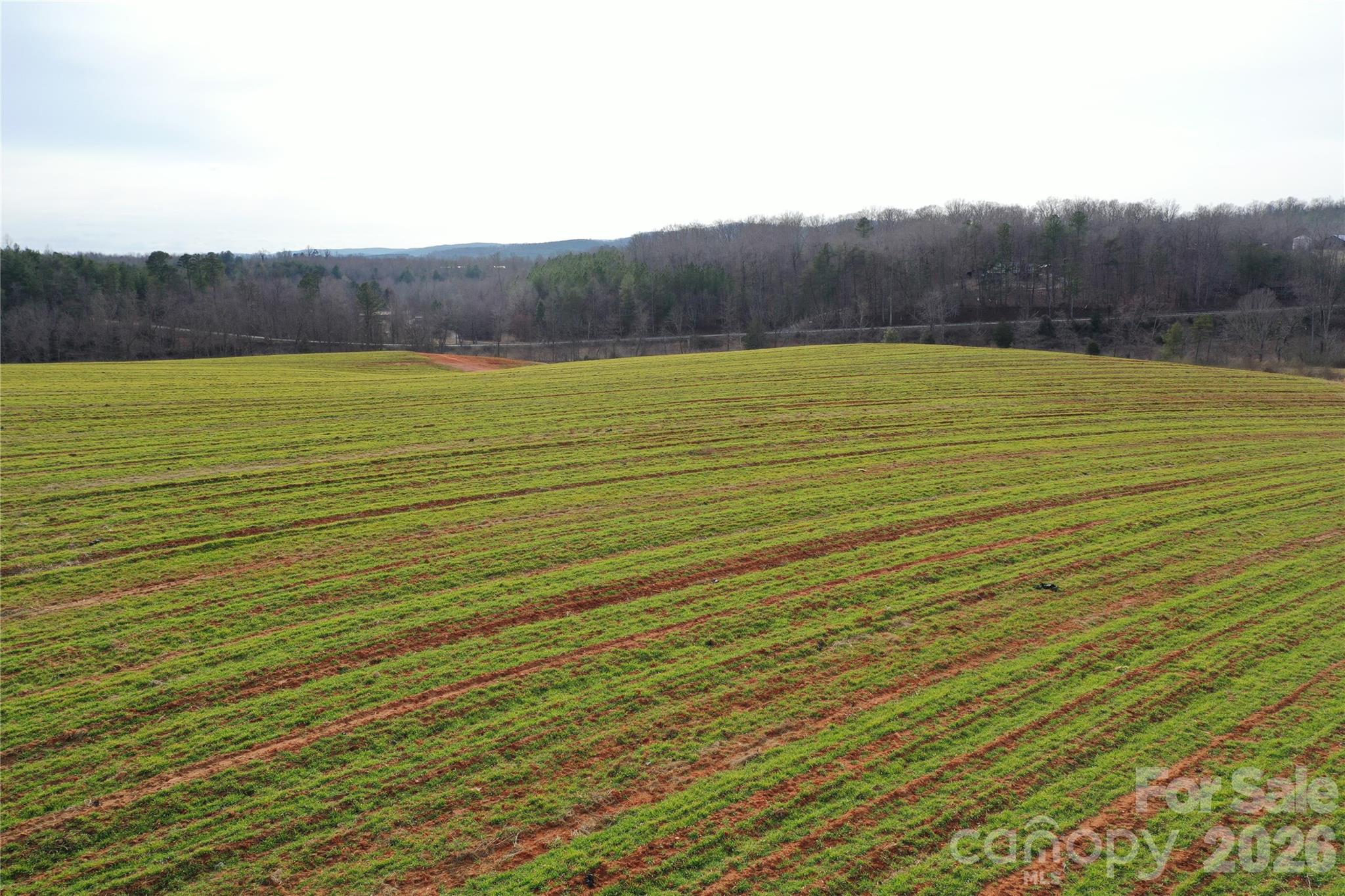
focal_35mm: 28
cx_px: 672
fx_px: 1046
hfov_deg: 65.5
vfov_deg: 46.4
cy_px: 448
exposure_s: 1/400
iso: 100
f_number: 5.6
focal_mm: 10.26
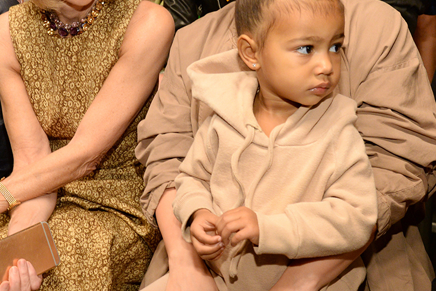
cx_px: 183
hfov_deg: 32.8
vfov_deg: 22.2
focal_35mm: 61
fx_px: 739
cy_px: 106
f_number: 5.6
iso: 2500
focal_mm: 30
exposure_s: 1/60
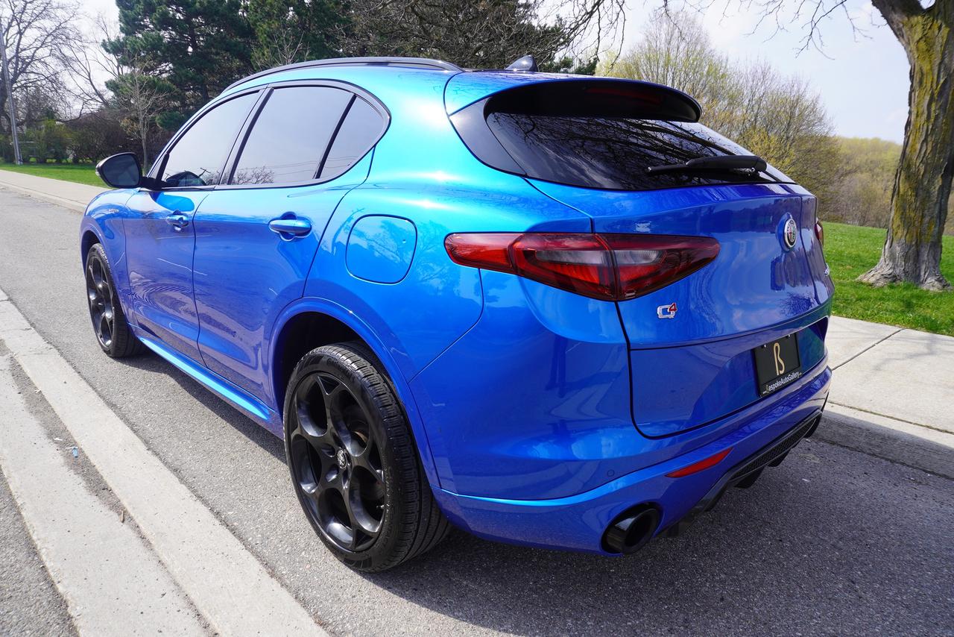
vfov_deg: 53.2
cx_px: 477
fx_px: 636
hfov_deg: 73.7
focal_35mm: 24
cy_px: 318
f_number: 9
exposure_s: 1/125
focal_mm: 16
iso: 100
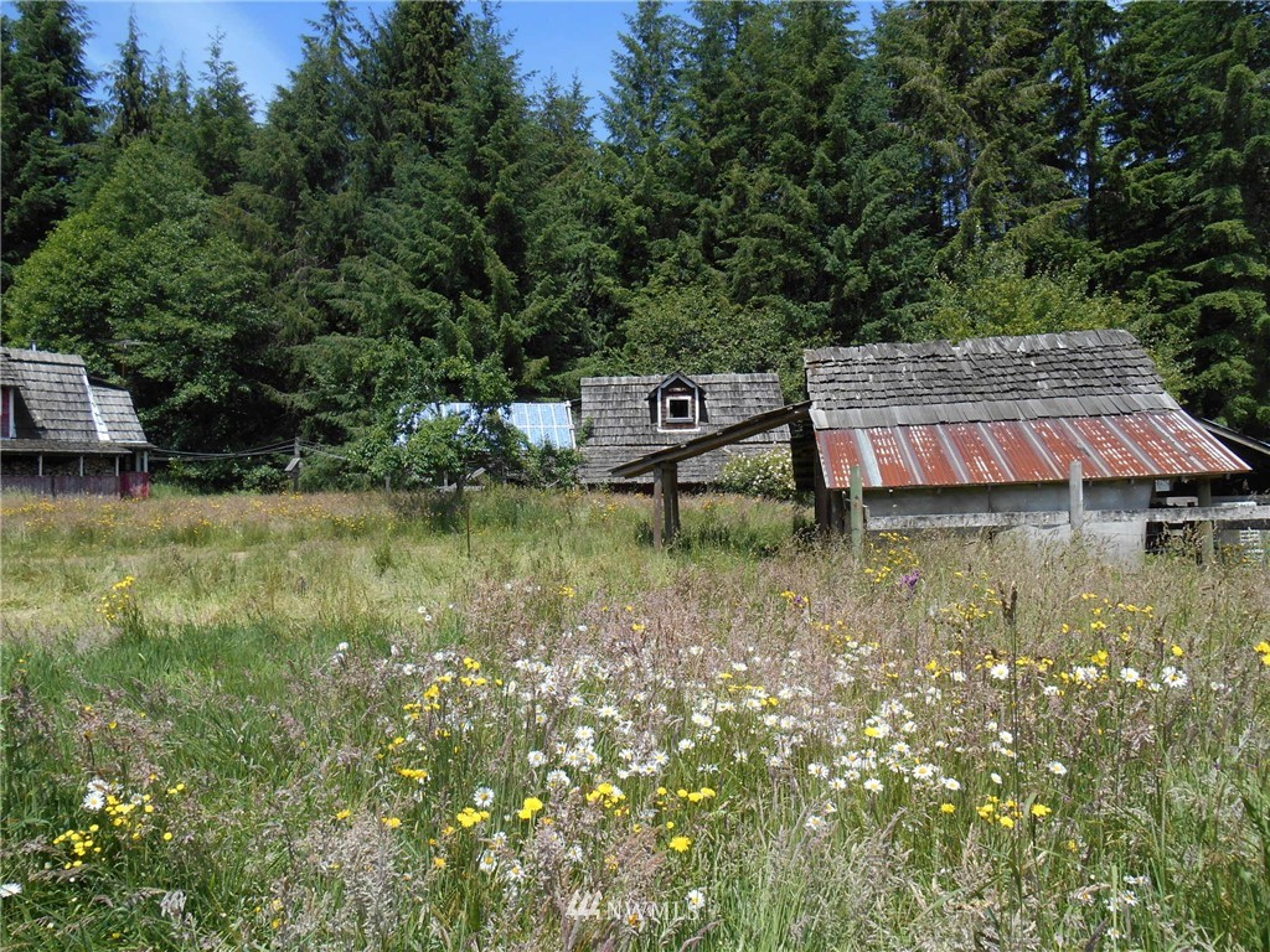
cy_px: 476
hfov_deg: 67.3
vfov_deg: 53.1
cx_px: 635
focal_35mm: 26
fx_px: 954
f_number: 3.4
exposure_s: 1/640
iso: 80
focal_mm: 4.7
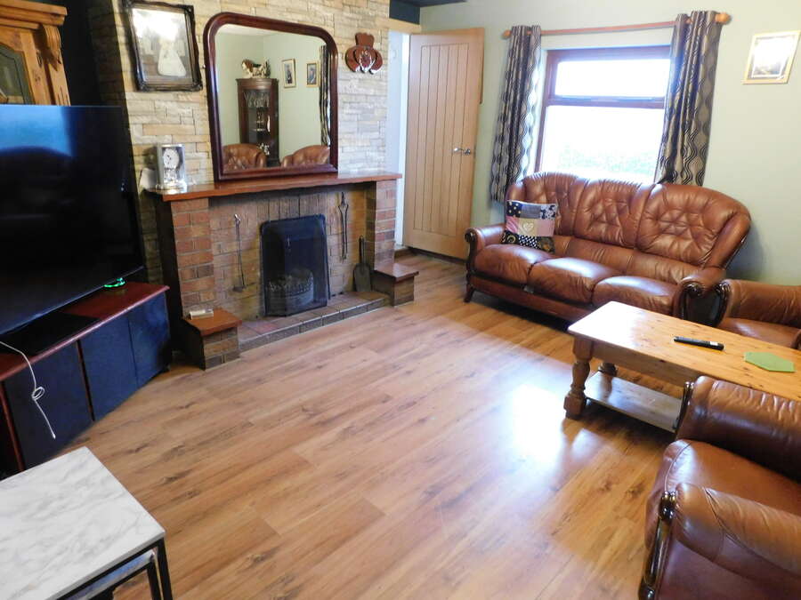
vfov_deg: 58.9
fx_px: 532
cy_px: 300
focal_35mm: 23
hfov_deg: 73.9
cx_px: 400
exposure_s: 1/8
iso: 720
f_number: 3
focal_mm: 4
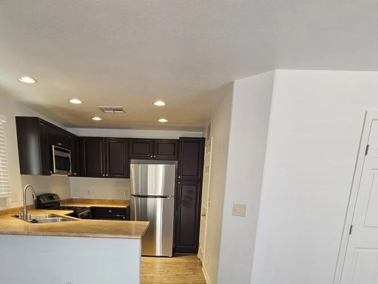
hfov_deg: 71.3
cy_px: 255
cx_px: 163
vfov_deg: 50.4
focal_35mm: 24
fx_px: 262
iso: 125
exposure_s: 1/60
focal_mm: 2.2
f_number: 2.2
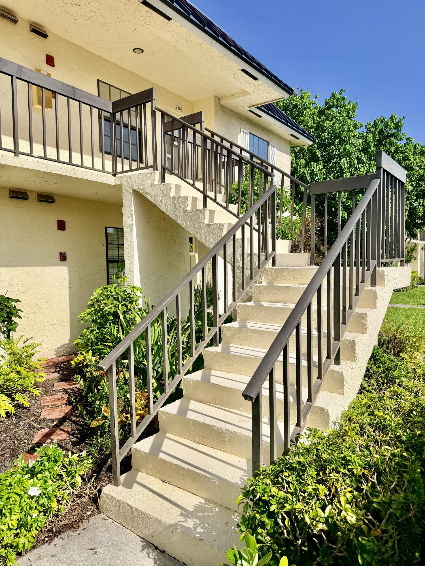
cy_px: 283
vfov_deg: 71.6
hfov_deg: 56.8
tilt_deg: -3.4
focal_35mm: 24
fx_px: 393
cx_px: 212
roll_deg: +0.2
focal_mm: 6.76
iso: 80
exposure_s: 1/7353
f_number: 1.78
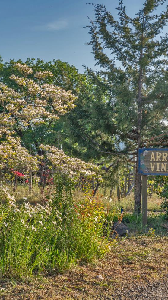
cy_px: 149
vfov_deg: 32.4
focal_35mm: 65
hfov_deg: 18.5
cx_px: 59
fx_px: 515
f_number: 10
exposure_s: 1/80
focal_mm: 41
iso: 100
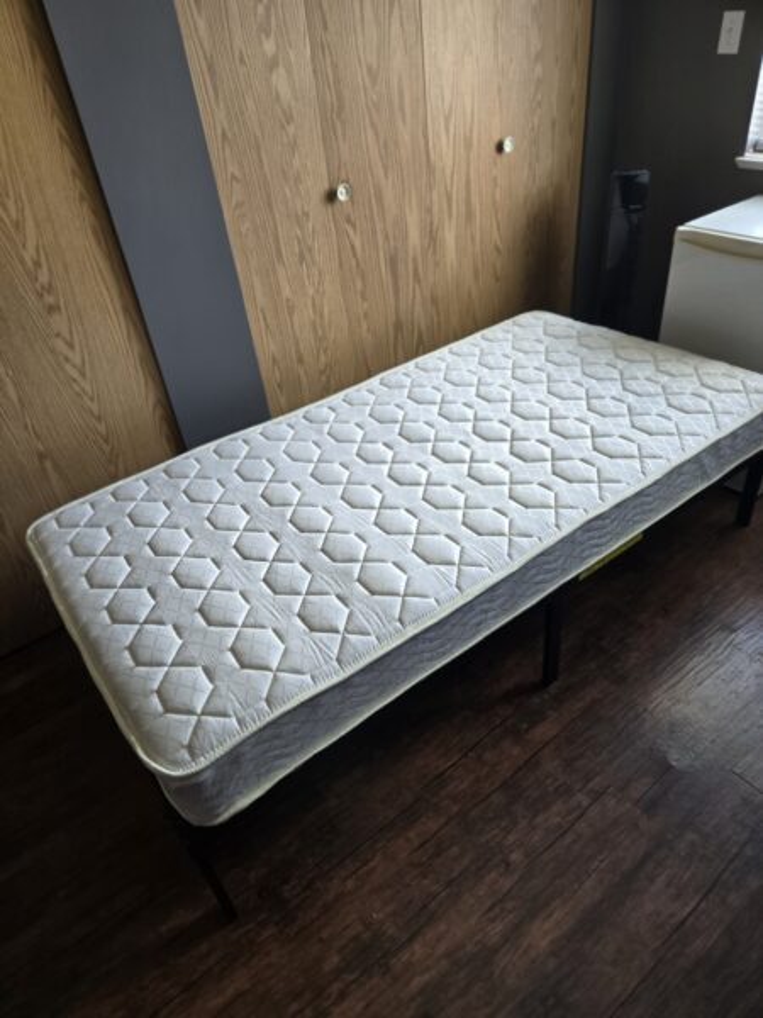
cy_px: 509
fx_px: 676
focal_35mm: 23
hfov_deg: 58.9
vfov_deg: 73.9
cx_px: 382
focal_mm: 5.4
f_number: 1.8
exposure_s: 1/120
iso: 125
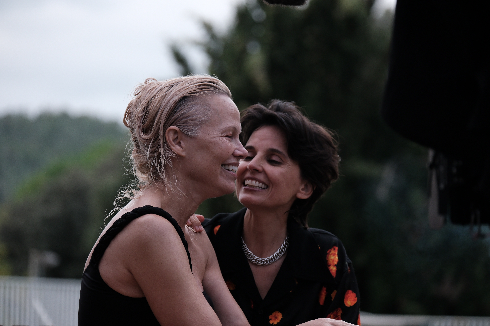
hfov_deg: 15.1
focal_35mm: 136
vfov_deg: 10.1
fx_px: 1851
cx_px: 245
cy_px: 163
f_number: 2.8
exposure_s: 1/1250
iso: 640
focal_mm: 90.6
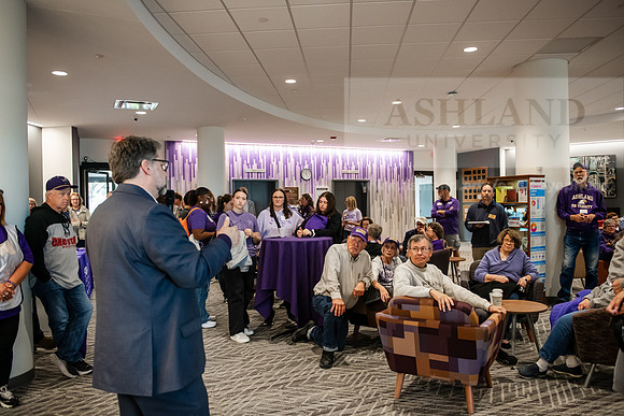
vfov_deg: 46.4
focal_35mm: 28
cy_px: 208
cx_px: 312
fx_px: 485
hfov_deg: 65.5
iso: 2500
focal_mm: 28
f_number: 3.2
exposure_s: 1/200
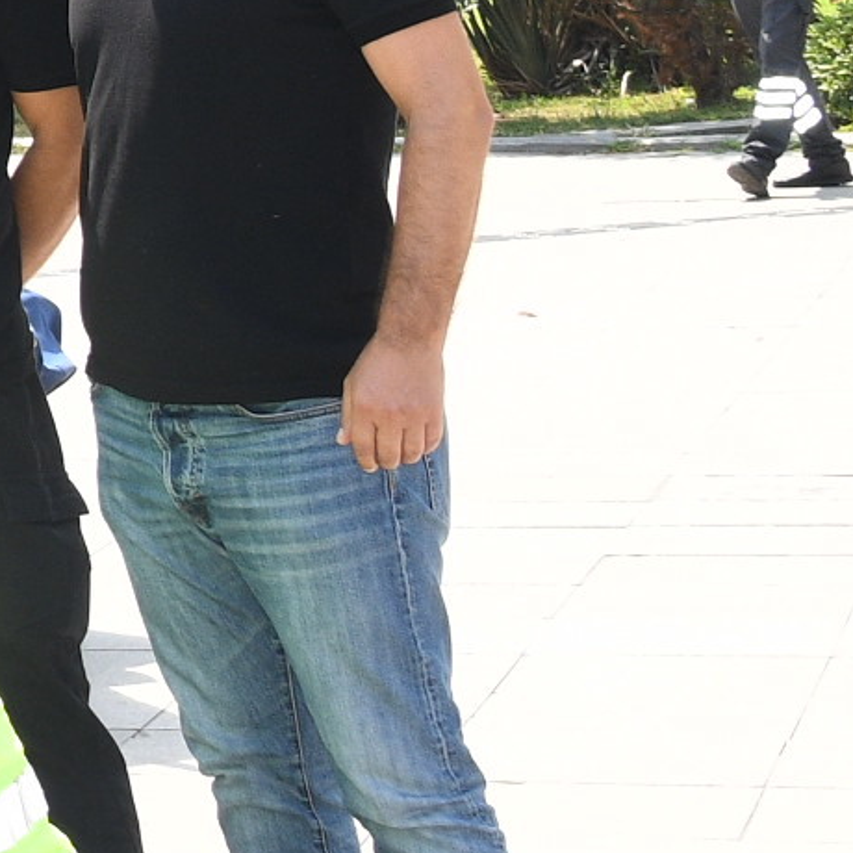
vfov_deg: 8.3
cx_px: -2351
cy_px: -516
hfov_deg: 6.9
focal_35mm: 206
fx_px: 5743
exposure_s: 1/200
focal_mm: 27
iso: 400
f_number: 9
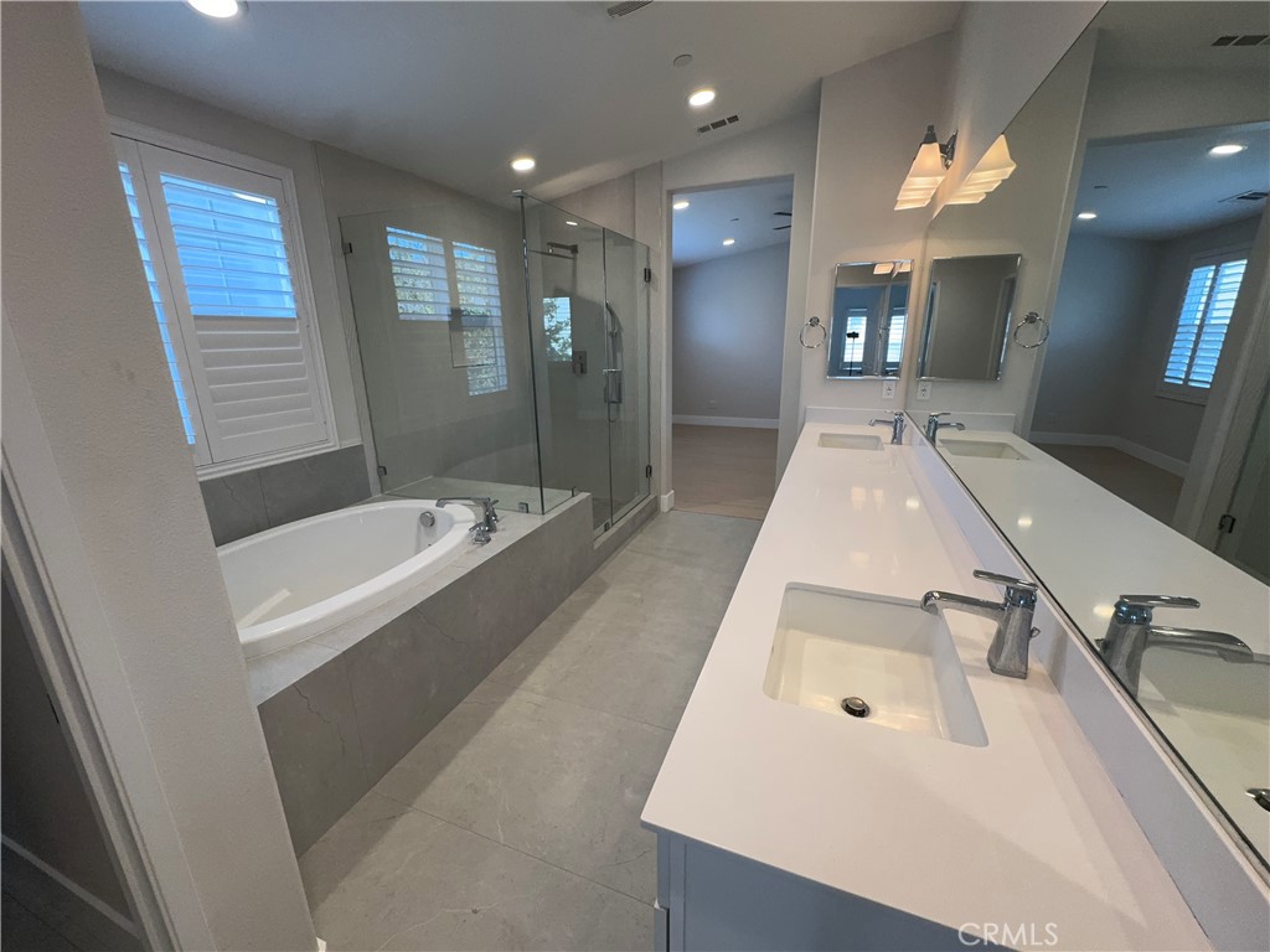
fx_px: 514
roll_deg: +0.5
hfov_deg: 102.1
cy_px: 476
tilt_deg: -16.8
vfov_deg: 85.7
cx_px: 635
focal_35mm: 14
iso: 100
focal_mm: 2.22
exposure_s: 1/120
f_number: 2.2
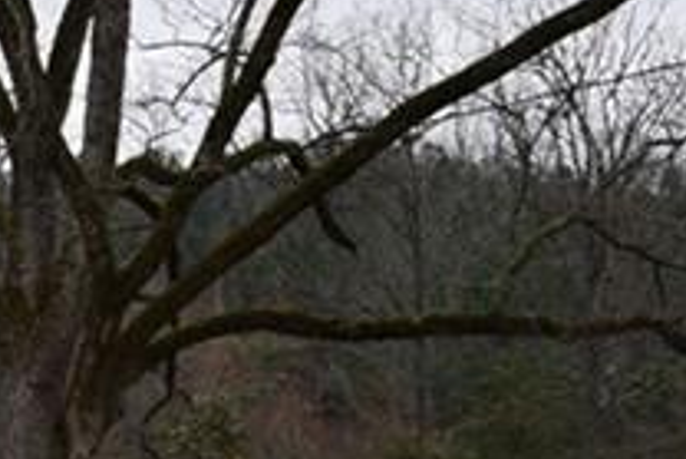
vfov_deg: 10.2
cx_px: -937
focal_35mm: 133
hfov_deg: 12.3
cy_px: 547
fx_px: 2536
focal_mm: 18
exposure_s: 1/200
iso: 100
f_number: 7.1
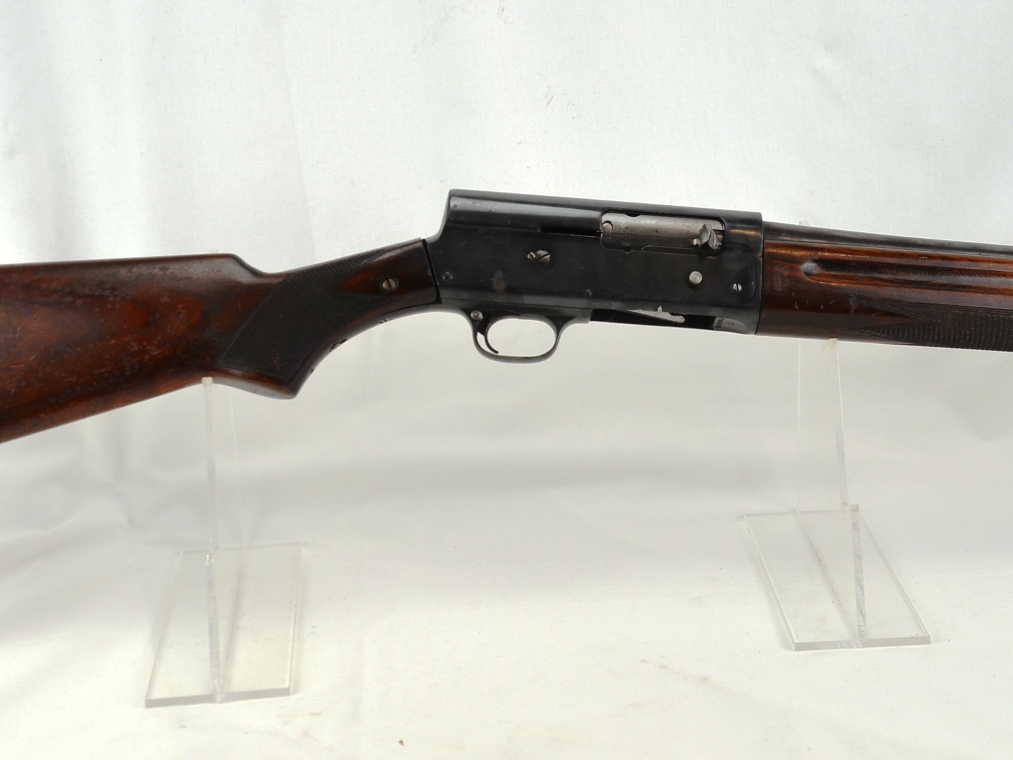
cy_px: 360
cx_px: 571
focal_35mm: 60
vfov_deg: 24.4
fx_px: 1756
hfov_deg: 32.1
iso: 320
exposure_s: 1/125
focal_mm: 26
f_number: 5.6
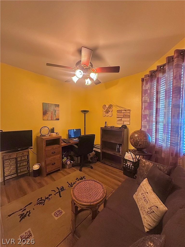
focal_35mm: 14
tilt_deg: -3.3
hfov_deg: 85.7
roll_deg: -1.3
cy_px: 124
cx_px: 92
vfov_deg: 102.1
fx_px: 100
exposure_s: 1/60
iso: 800
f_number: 2.2
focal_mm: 2.22
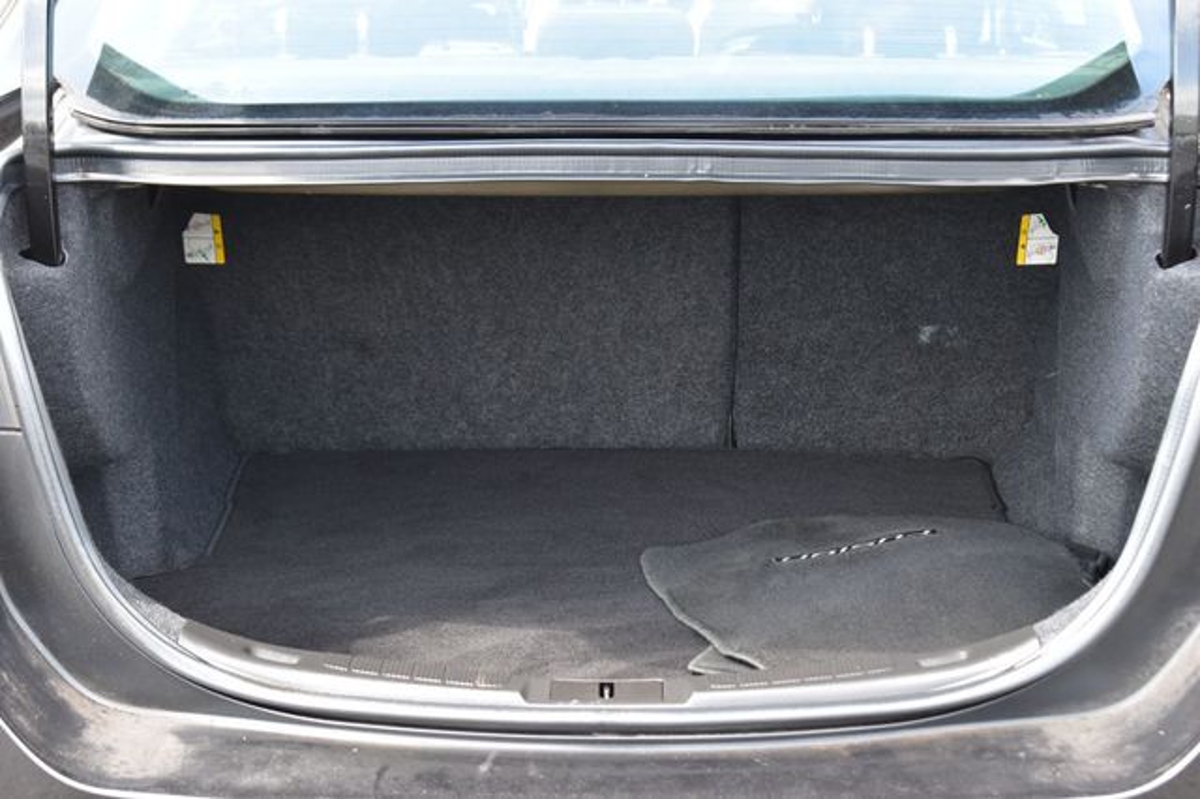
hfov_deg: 24.6
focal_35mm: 82
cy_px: 400
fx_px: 2748
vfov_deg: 16.5
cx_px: 600
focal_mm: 55
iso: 400
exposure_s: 1/50
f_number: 8
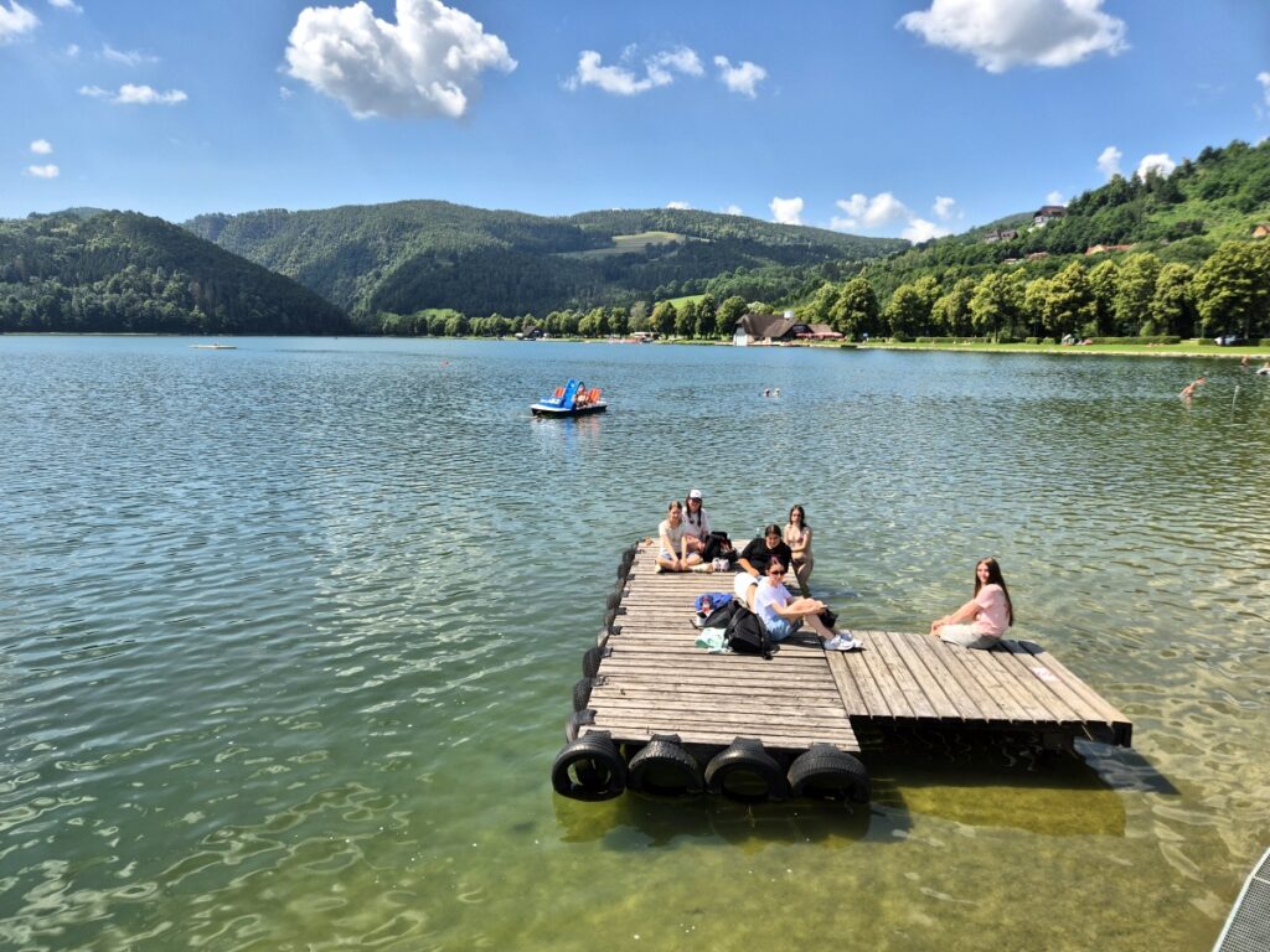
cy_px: 476
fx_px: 844
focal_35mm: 23
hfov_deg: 73.9
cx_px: 635
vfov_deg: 58.9
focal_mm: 5.4
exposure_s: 1/1932
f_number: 1.8
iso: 25
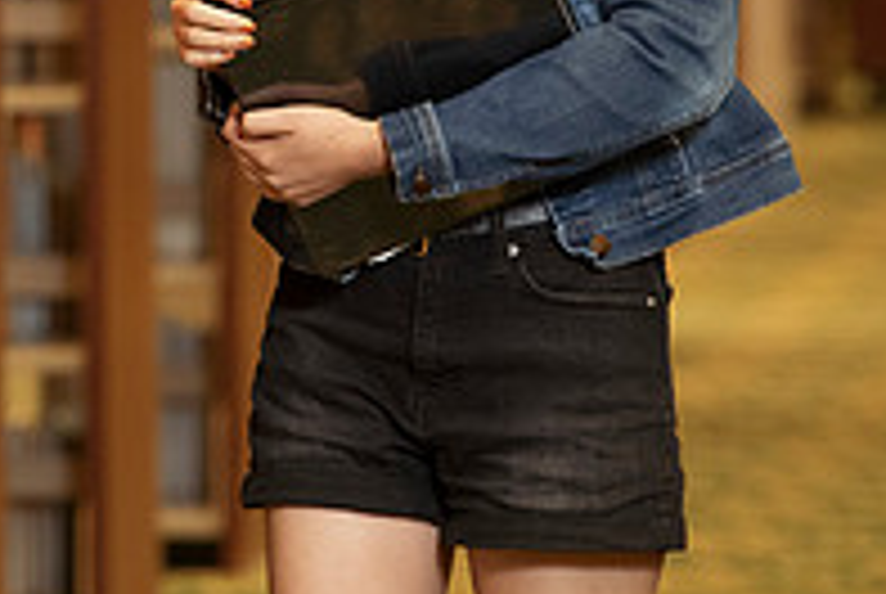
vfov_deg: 2.5
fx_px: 13778
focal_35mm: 559
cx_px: -27
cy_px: -133
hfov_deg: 3.7
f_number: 4.5
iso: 1600
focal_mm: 190
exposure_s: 1/200
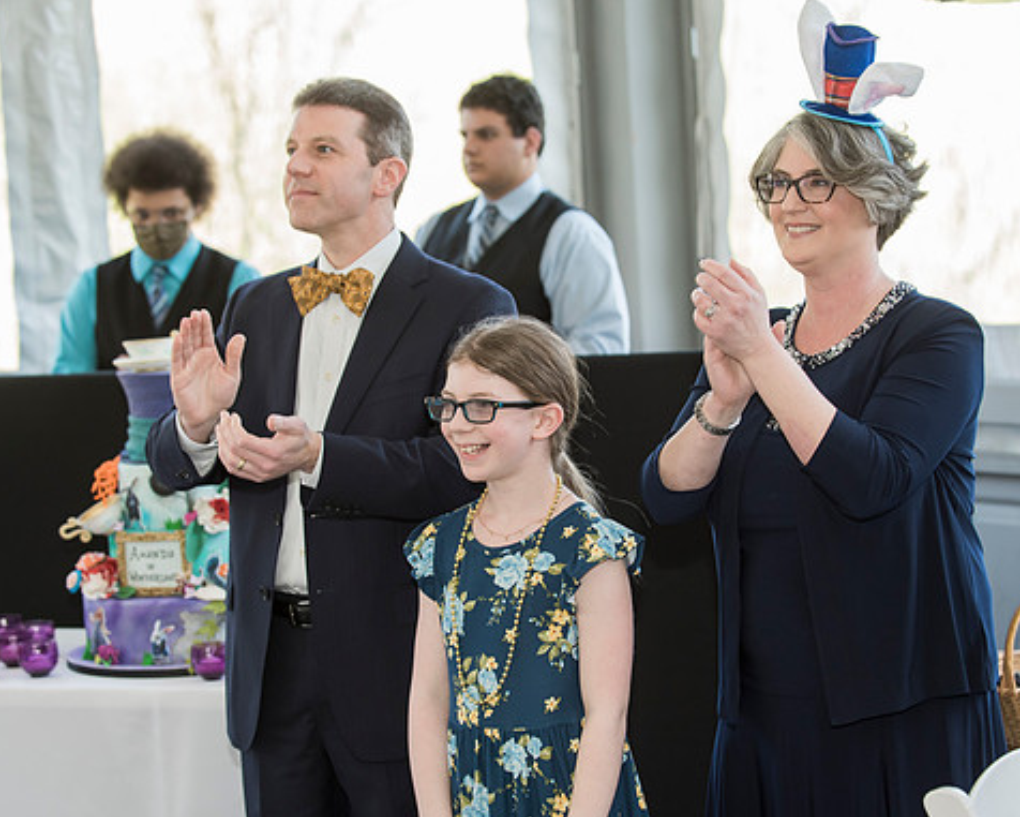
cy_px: 408
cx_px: 527
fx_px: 2416
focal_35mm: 80
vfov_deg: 19.2
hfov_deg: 23.8
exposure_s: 1/200
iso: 640
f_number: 4
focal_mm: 70
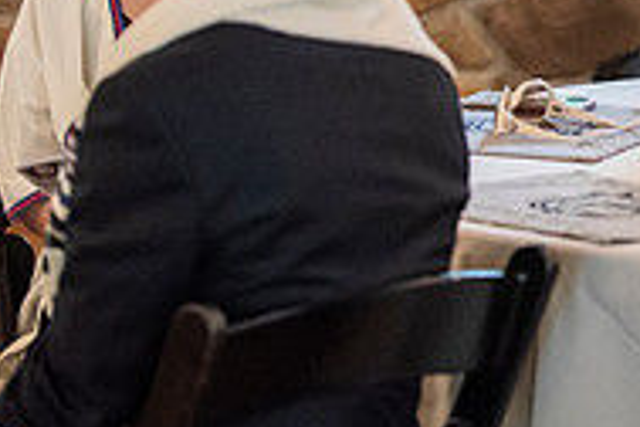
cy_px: -154
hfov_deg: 9.4
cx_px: 847
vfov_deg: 6.3
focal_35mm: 215
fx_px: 3822
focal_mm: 70
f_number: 2.8
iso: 3200
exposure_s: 1/60
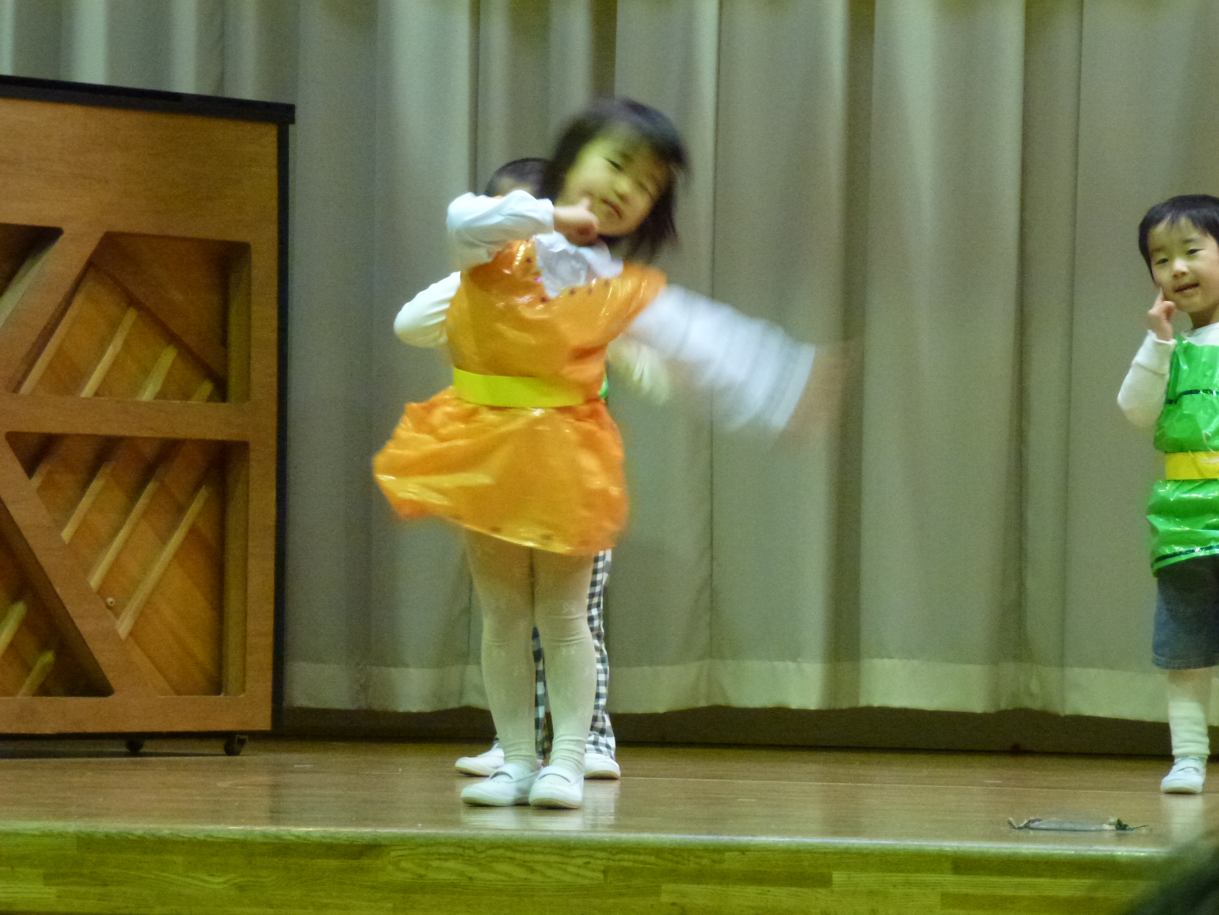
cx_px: 610
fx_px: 5001
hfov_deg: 13.9
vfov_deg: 10.4
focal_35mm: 142
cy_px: 458
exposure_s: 1/15
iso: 800
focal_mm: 25.5
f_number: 5.3
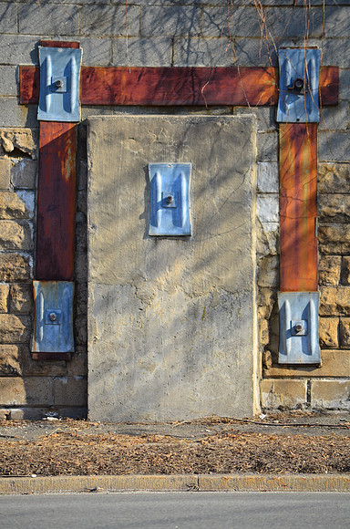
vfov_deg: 5.7
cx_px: 175
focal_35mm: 360
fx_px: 5275
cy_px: 264
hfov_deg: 3.8
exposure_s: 1/250
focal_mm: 240
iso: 100
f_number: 5.3
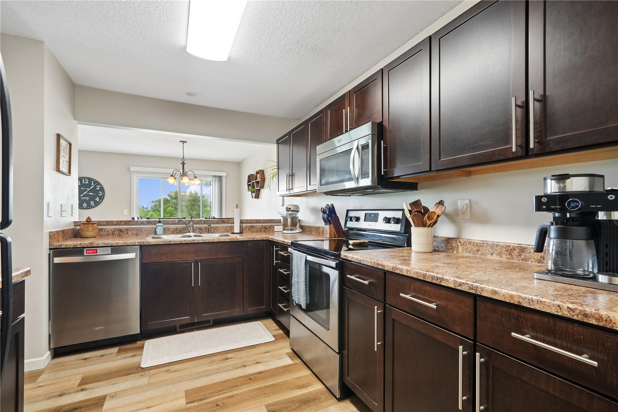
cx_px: 309
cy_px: 206
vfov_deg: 73.7
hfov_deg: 96.7
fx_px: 275
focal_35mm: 16
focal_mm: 16
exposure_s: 1/10
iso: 640
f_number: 10
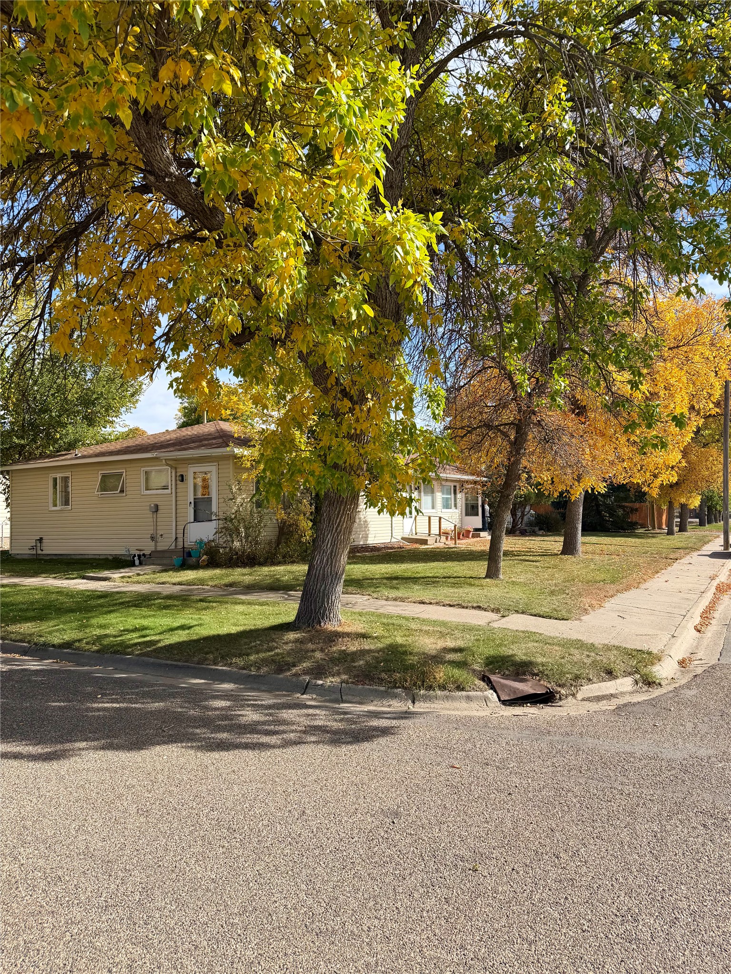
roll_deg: +0.3
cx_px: 366
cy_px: 487
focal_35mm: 24
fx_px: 676
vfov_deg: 71.6
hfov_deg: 56.8
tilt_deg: +2.4
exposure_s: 1/2801
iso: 80
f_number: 1.78
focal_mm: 6.76
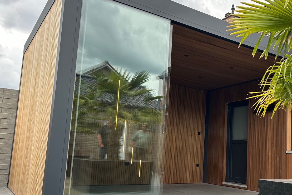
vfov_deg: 34.1
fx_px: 316
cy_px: 115
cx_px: 200
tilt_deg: +6.9
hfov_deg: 48.5
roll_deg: -2.7
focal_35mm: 39
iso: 50
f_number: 1.5
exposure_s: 1/476
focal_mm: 5.7
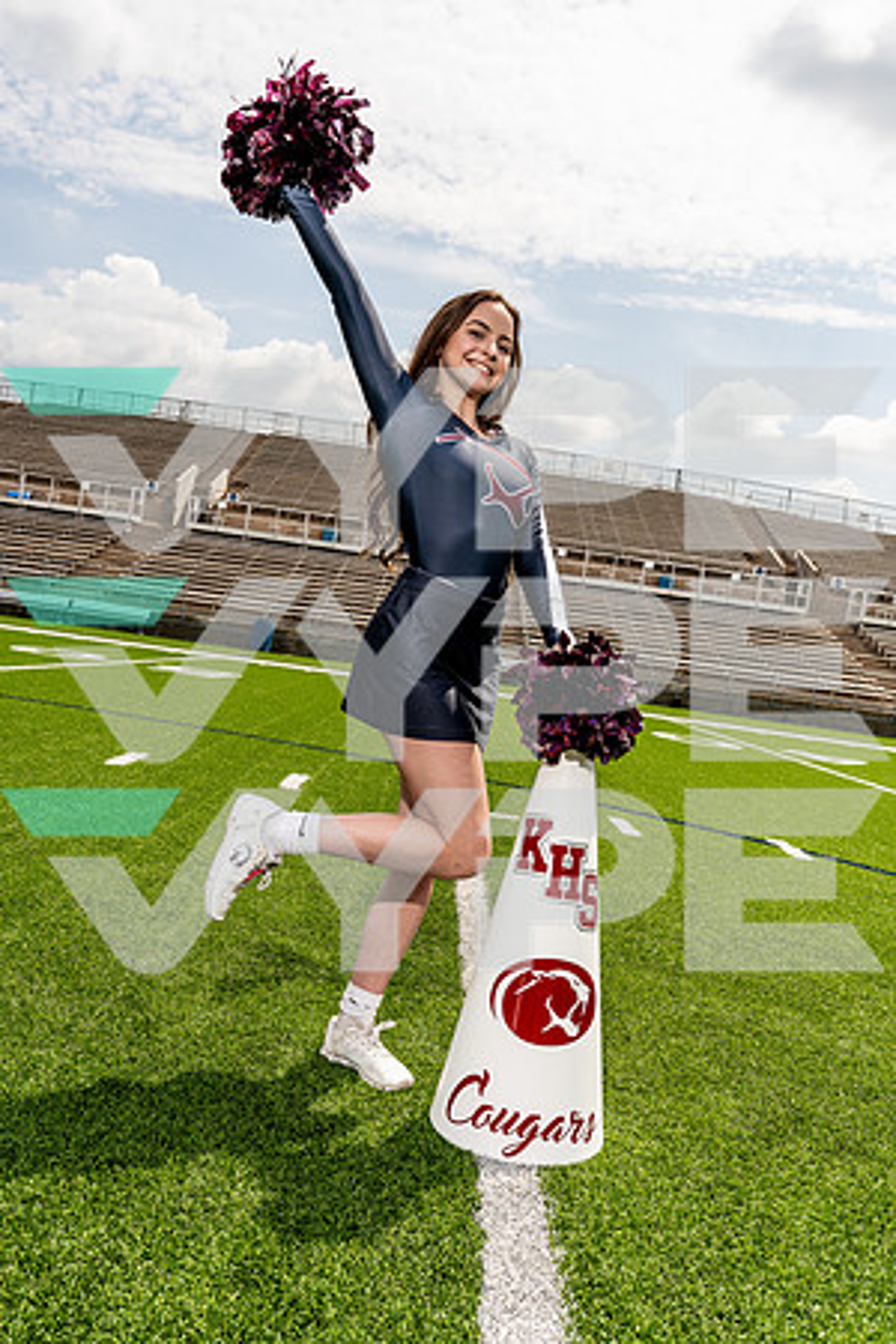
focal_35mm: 32
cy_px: 672
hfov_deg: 41.1
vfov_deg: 58.7
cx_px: 448
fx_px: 1195
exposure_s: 1/250
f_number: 8
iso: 100
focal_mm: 32
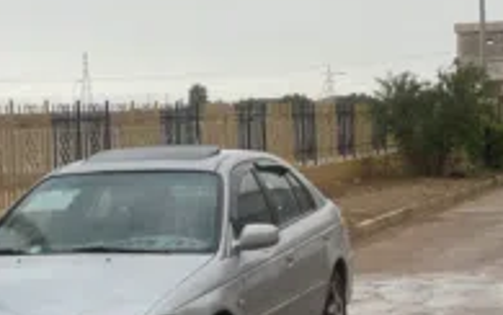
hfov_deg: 18.4
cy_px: 165
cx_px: 170
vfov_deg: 11.6
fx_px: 1549
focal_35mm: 113
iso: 20
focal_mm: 6
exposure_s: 1/786
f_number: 2
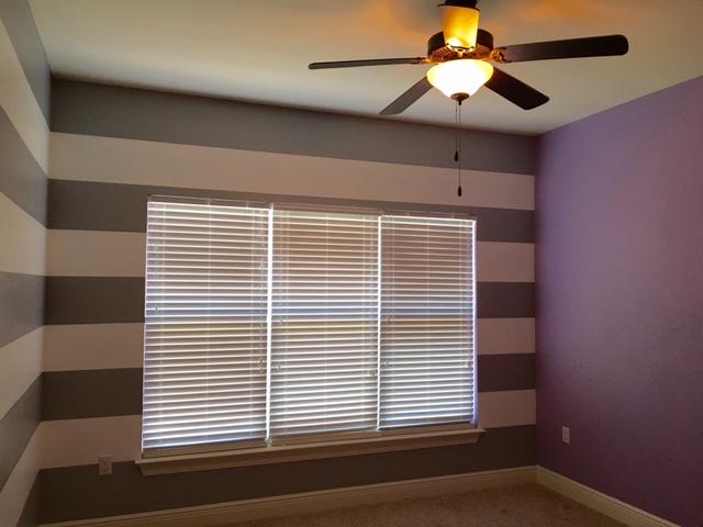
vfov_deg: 48.2
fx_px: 589
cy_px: 264
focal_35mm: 29
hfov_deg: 61.7
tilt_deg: +2.4
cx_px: 352
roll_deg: -1.1
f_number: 2.2
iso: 40
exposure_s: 1/30
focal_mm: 4.15
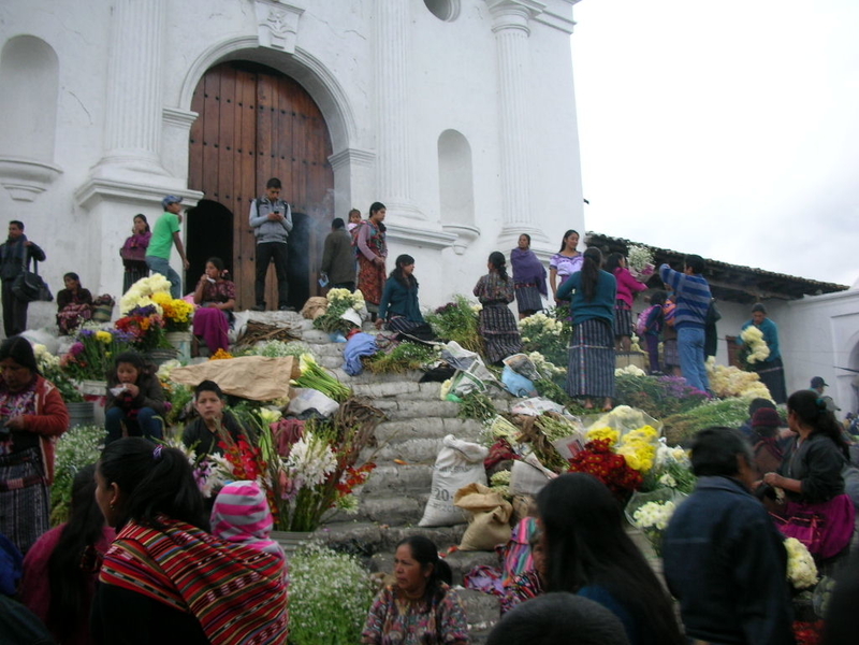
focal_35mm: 35
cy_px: 322
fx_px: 869
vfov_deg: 40.7
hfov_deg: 52.6
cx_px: 430
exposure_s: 1/37.5
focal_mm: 5.8
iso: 50
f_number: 8.5
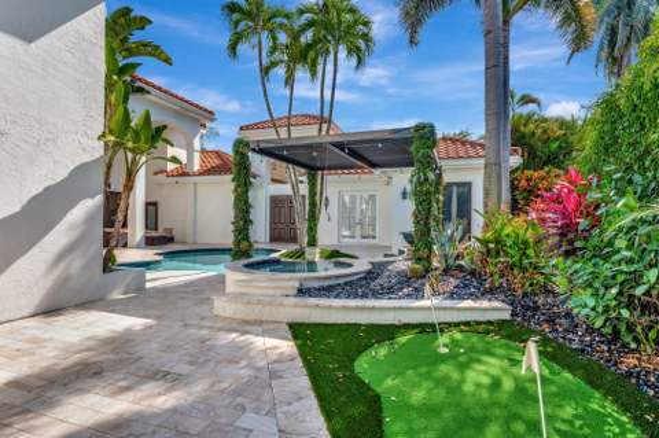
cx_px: 330
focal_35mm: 18
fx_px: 331
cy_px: 219
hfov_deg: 89.7
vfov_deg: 67.0
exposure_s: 1/800
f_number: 8
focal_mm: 18.1
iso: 400
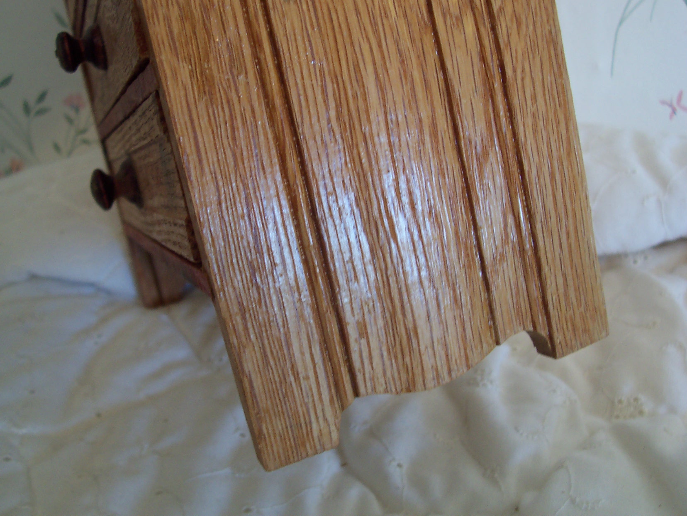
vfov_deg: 38.7
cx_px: 344
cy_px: 258
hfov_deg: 50.1
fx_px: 734
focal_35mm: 37
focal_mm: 5.6
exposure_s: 1/30
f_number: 2.8
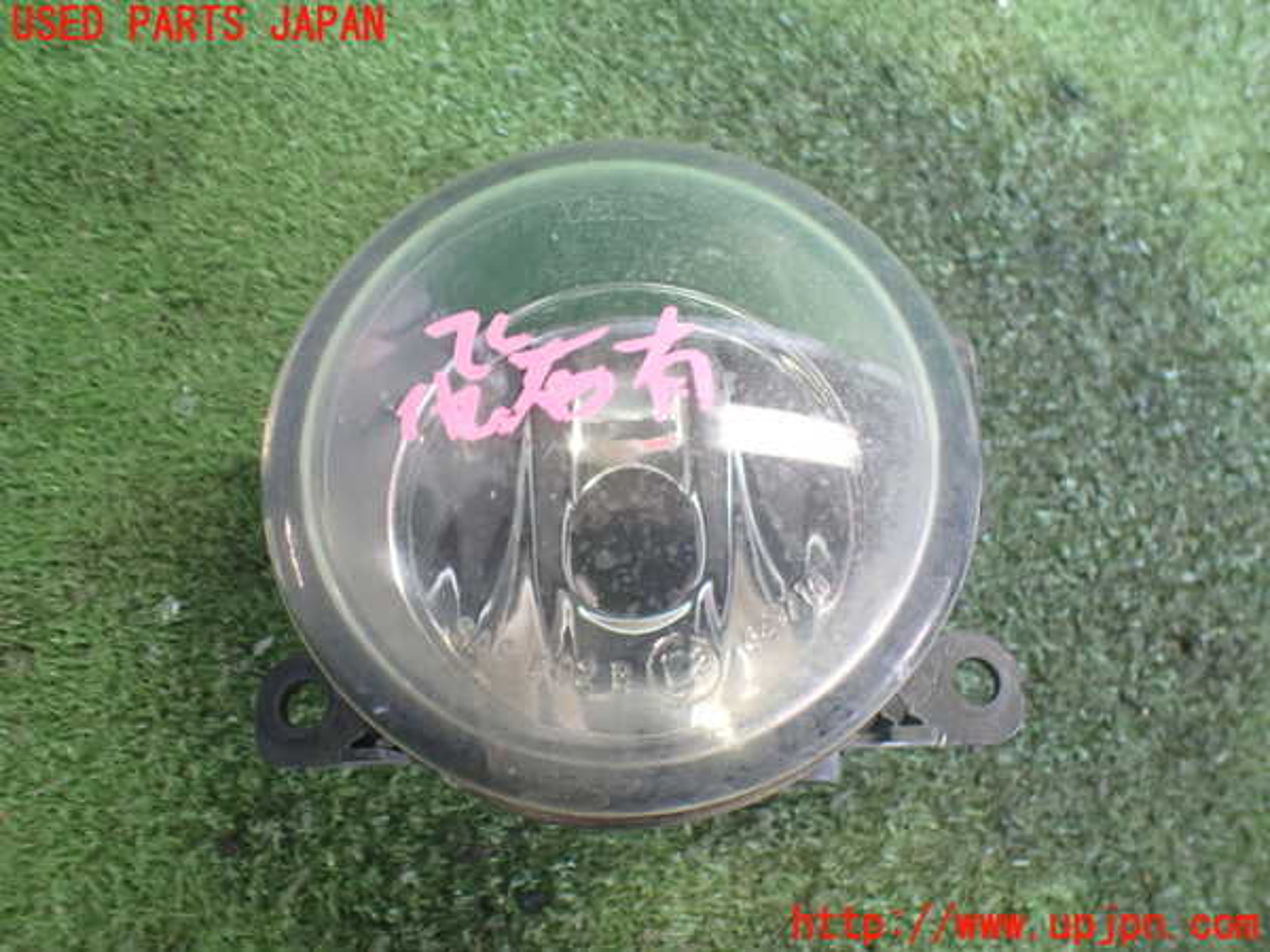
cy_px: 476
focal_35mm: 30
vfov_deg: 46.8
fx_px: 1101
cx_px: 635
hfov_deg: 60.0
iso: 800
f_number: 2.3
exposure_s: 1/60
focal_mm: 5.4
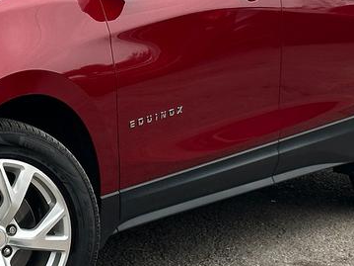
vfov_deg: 8.6
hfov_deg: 11.5
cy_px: -41
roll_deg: +0.7
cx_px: 57
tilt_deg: -2.6
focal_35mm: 171
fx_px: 1748
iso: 64
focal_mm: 6.86
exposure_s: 1/659
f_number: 1.78
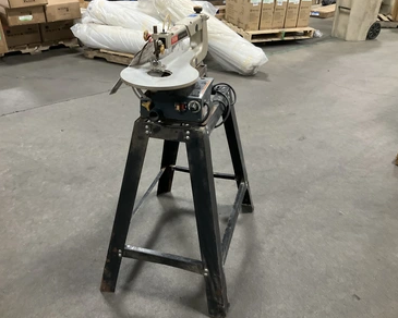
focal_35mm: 31
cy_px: 162
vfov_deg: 47.1
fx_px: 365
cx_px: 182
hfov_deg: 57.1
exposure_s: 1/30
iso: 250
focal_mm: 3
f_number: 1.8
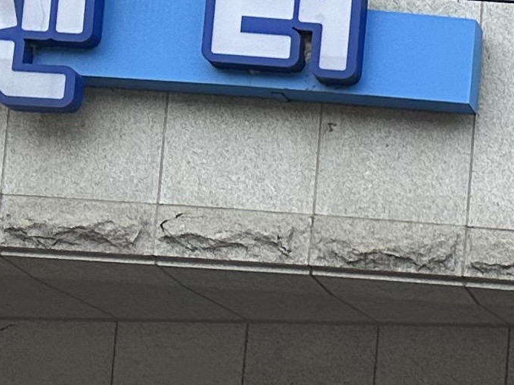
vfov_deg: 9.7
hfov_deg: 10.1
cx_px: 1539
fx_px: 2138
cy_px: 749
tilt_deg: +6.4
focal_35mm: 144
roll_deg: -1.1
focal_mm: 6.86
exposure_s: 1/3247
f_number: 1.78
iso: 80
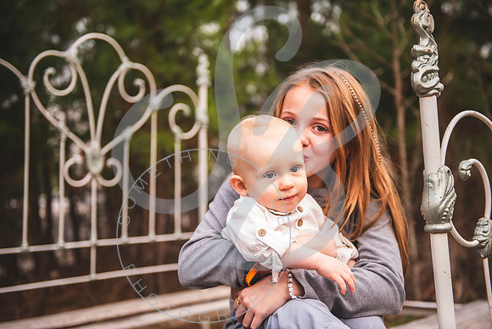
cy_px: 164
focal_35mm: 50
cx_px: 246
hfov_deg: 39.6
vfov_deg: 27.0
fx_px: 683
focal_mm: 50
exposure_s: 1/250
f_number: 2.8
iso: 250
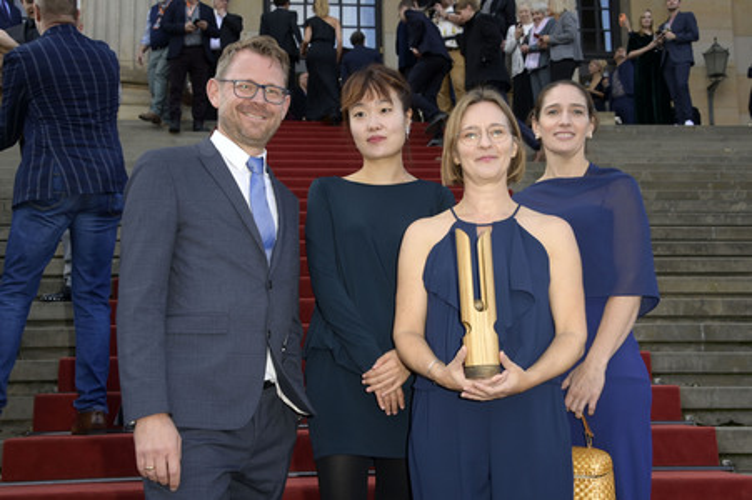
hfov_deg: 46.4
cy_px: 250
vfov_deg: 31.8
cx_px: 376
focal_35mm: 42
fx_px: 877
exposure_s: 1/200
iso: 400
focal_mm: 42
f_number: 7.1
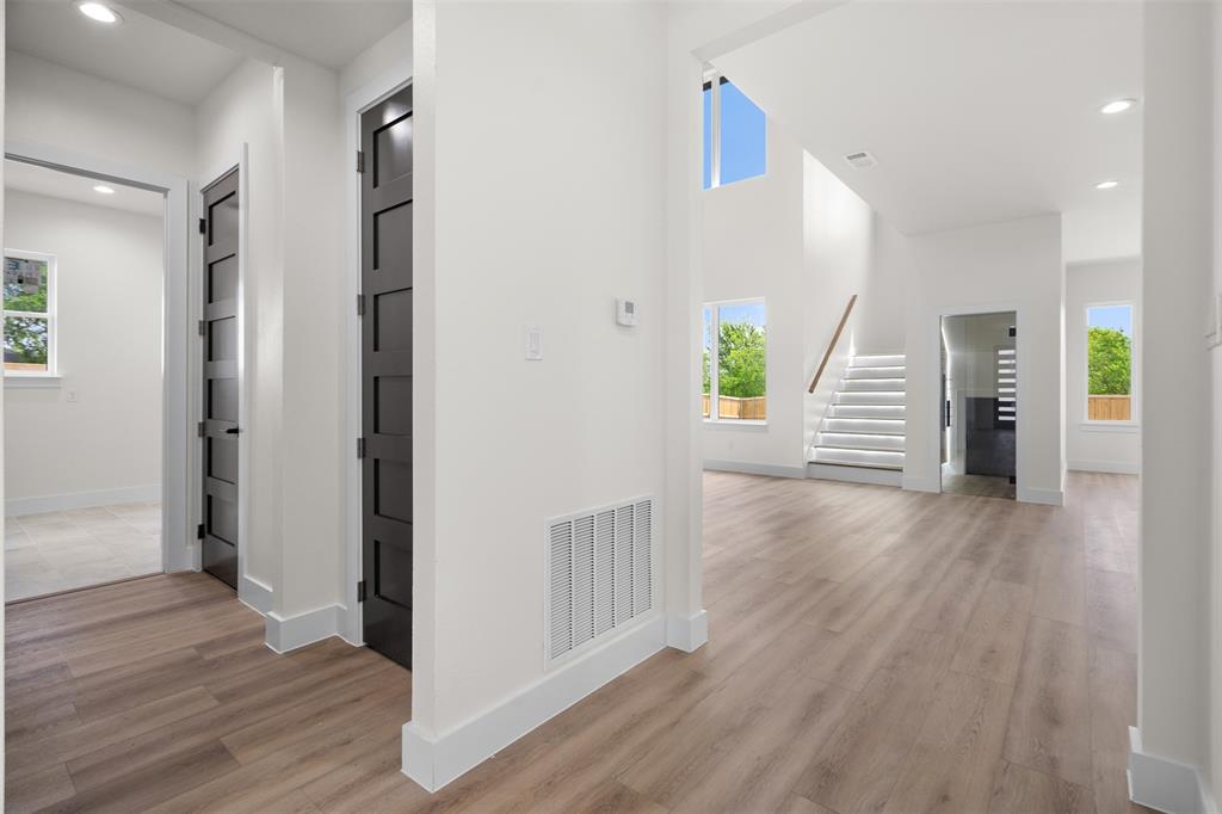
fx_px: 543
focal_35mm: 16
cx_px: 611
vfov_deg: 73.7
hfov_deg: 96.8
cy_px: 407
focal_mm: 16
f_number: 7.1
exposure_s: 1/6
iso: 800
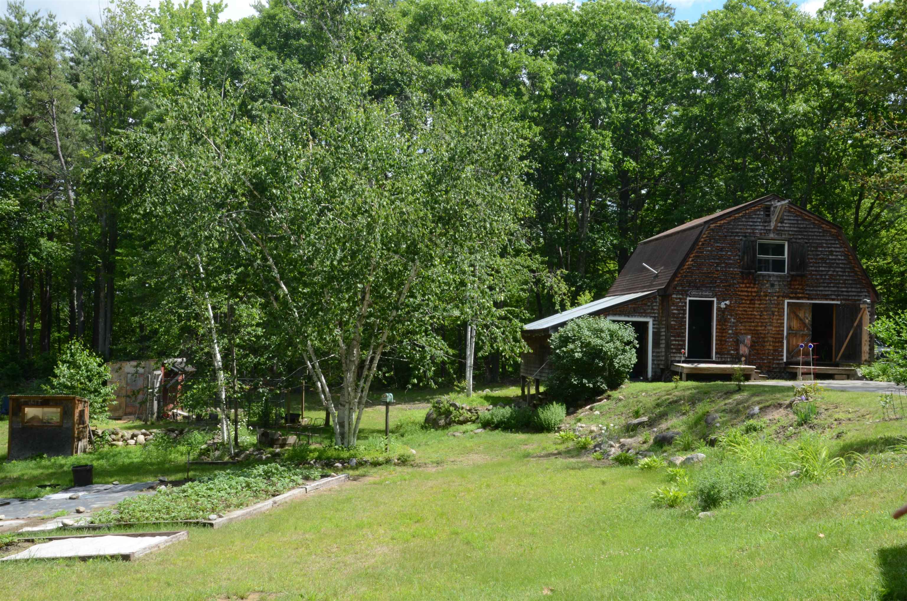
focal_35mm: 38
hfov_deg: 51.4
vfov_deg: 35.3
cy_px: 300
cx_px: 454
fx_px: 943
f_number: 22
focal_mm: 25
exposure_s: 1/60
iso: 400
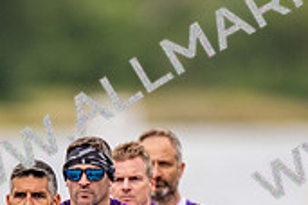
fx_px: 17426
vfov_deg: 0.7
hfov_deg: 1.0
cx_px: 121
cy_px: 229
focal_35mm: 2037
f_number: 4
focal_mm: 600
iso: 320
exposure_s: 1/2500
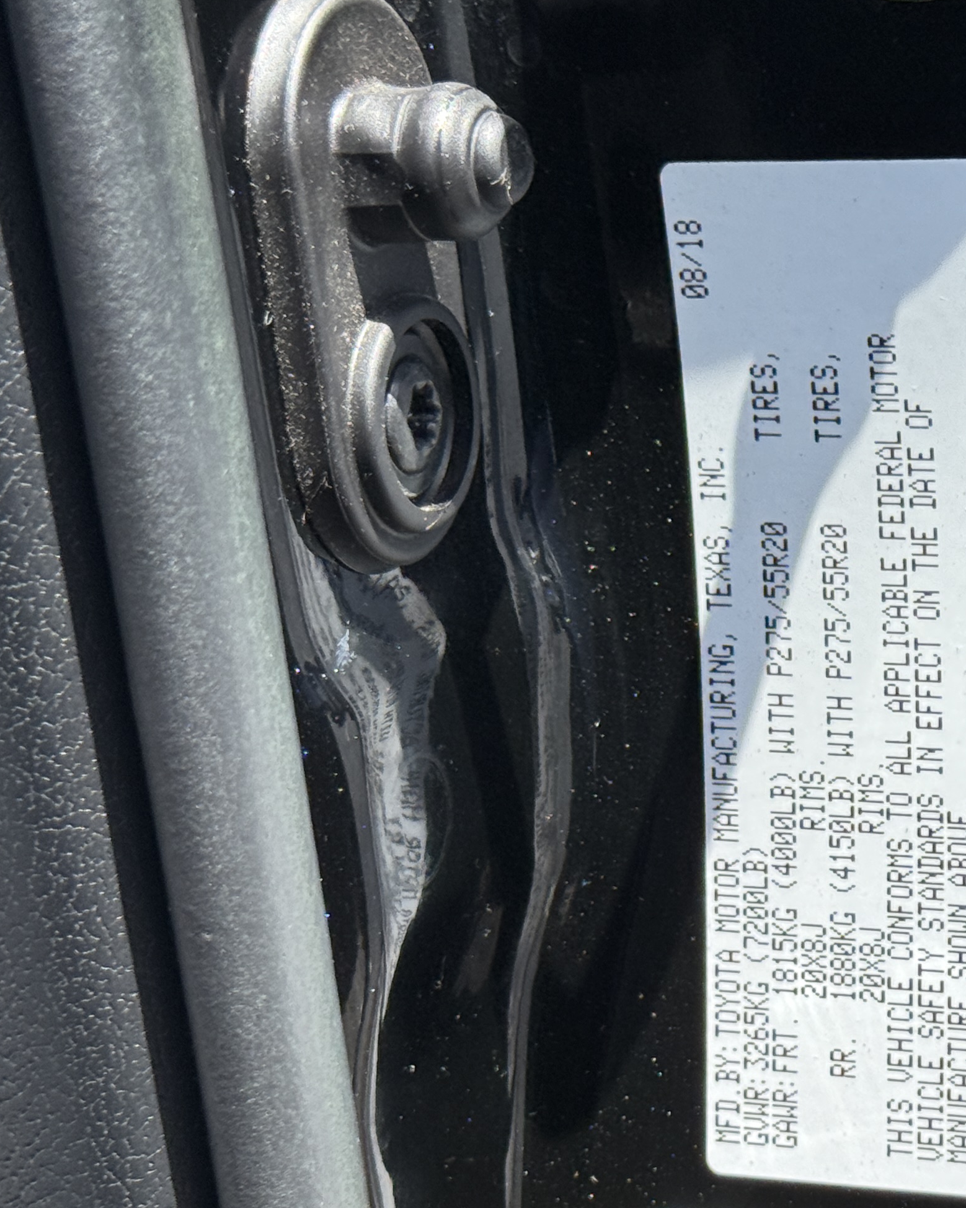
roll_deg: +10.8
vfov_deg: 19.7
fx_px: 3467
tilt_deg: -27.4
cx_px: 965
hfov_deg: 15.6
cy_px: 821
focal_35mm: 97
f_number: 1.78
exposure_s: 1/1642
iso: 64
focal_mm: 6.76
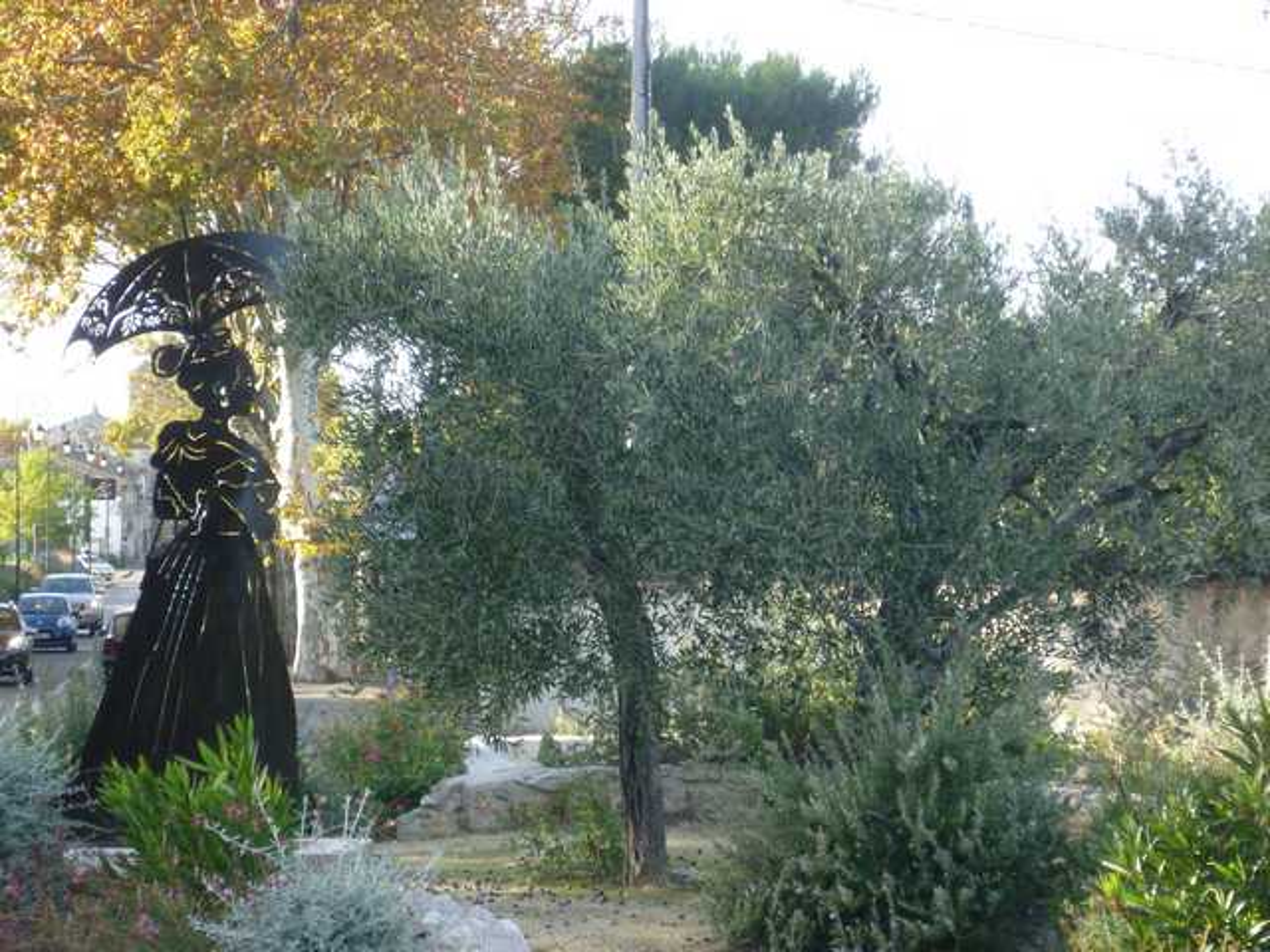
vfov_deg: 13.7
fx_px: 3962
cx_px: 635
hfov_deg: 18.2
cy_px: 476
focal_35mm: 108
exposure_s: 1/80
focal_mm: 19.2
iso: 160
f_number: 5.9
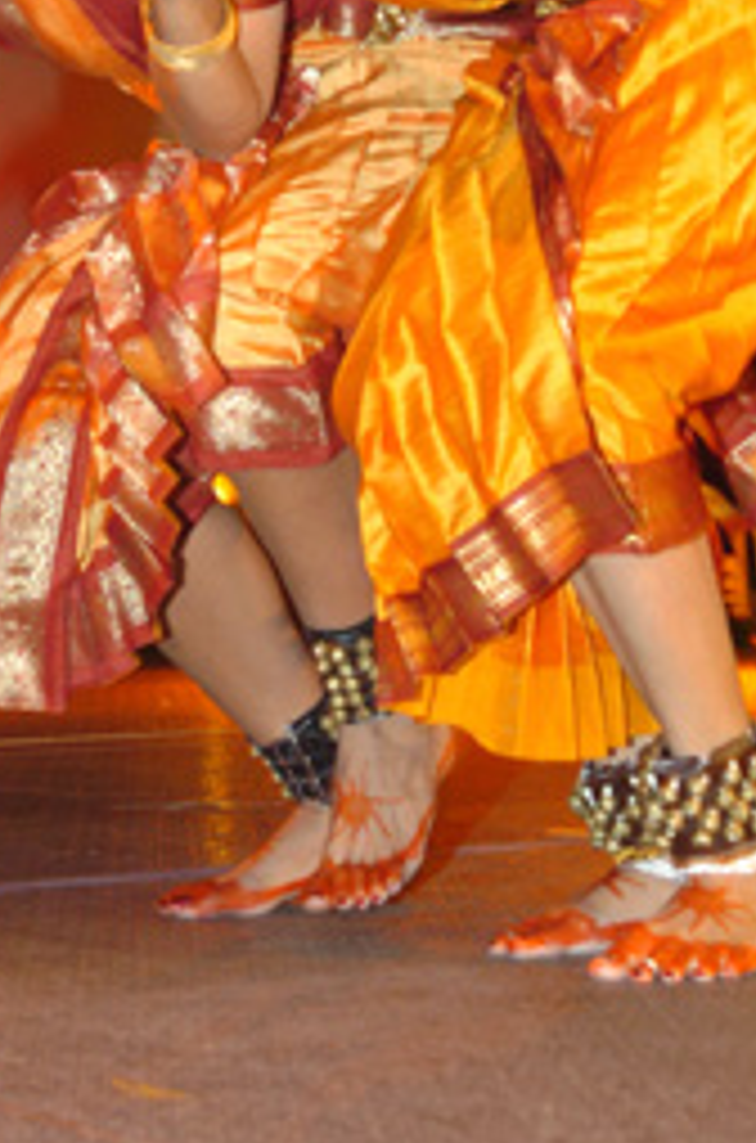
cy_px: -86
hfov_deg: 11.0
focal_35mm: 124
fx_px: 3933
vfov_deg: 16.1
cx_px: 322
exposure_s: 1/60
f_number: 4
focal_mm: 35
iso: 400
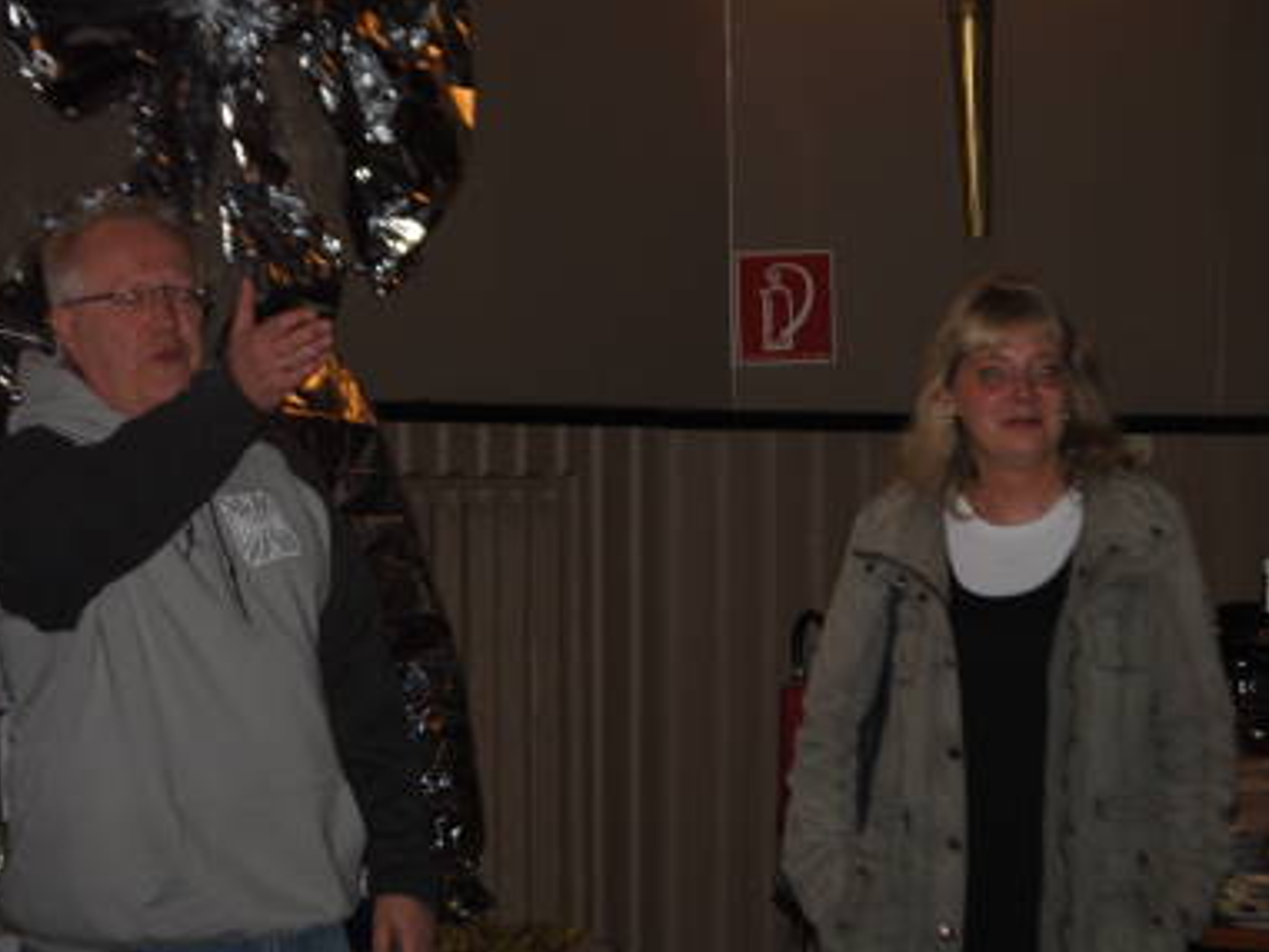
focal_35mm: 155
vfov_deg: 9.6
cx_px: 616
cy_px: 478
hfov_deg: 12.8
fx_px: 5670
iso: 200
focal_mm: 85
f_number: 4.5
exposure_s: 1/60
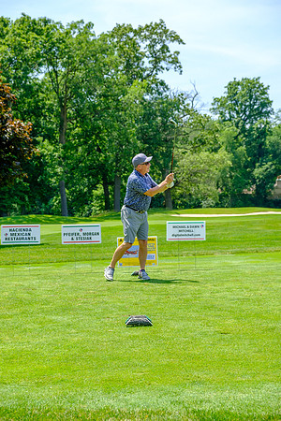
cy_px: 210
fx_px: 749
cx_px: 140
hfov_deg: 21.2
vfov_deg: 31.4
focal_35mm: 64
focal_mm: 42.5
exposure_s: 1/500
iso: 200
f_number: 5
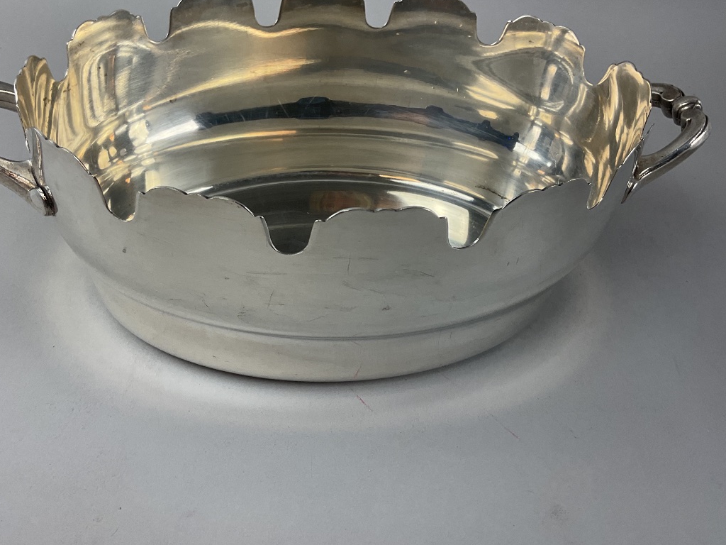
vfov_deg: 41.7
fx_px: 713
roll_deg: -4.3
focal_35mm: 34
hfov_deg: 53.8
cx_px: 324
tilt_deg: -38.3
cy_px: 236
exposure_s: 1/100
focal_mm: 3
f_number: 1.8
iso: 32
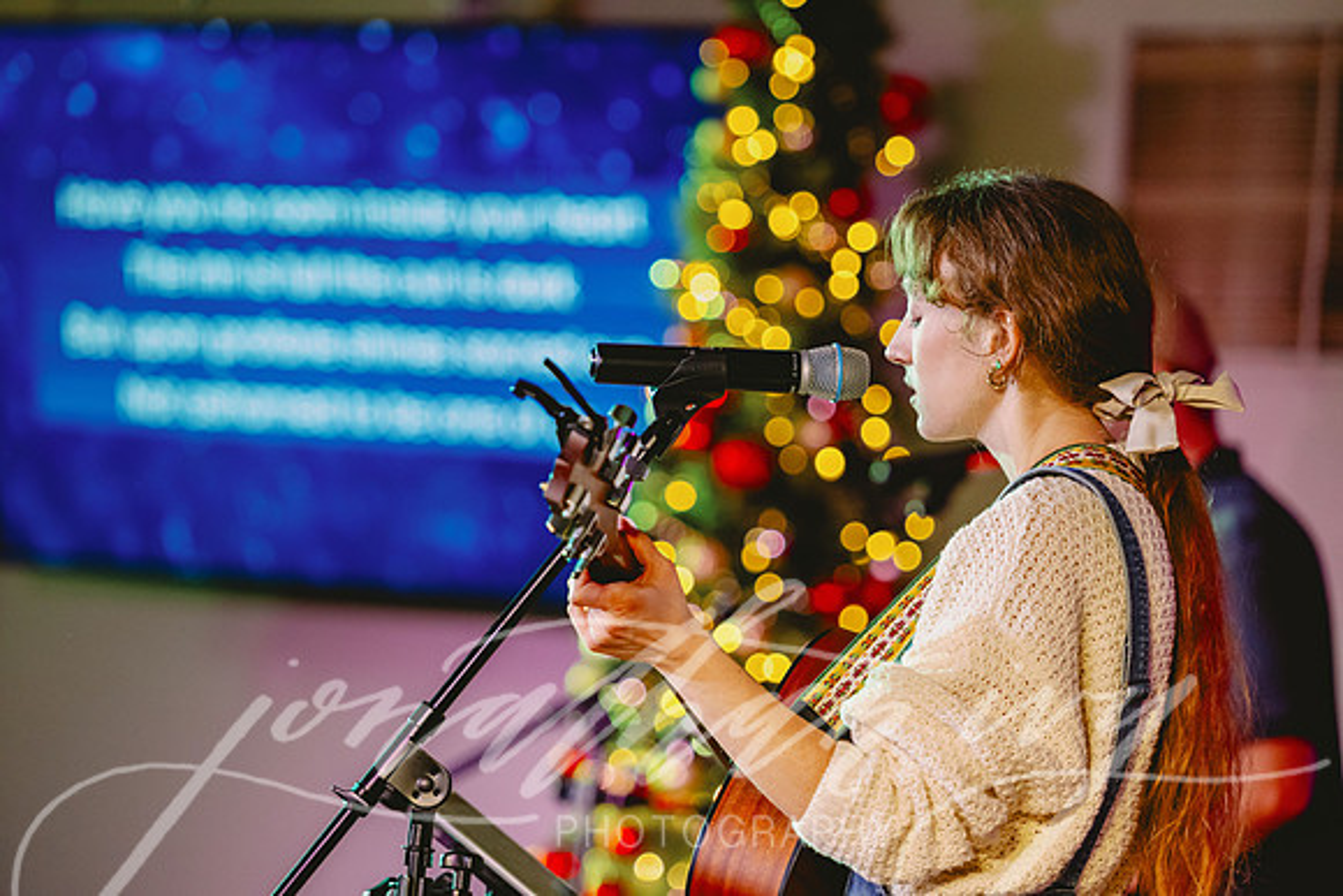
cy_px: 448
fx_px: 5970
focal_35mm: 160
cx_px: 672
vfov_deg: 8.6
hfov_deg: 12.8
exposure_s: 1/250
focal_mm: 160
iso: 3200
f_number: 2.8
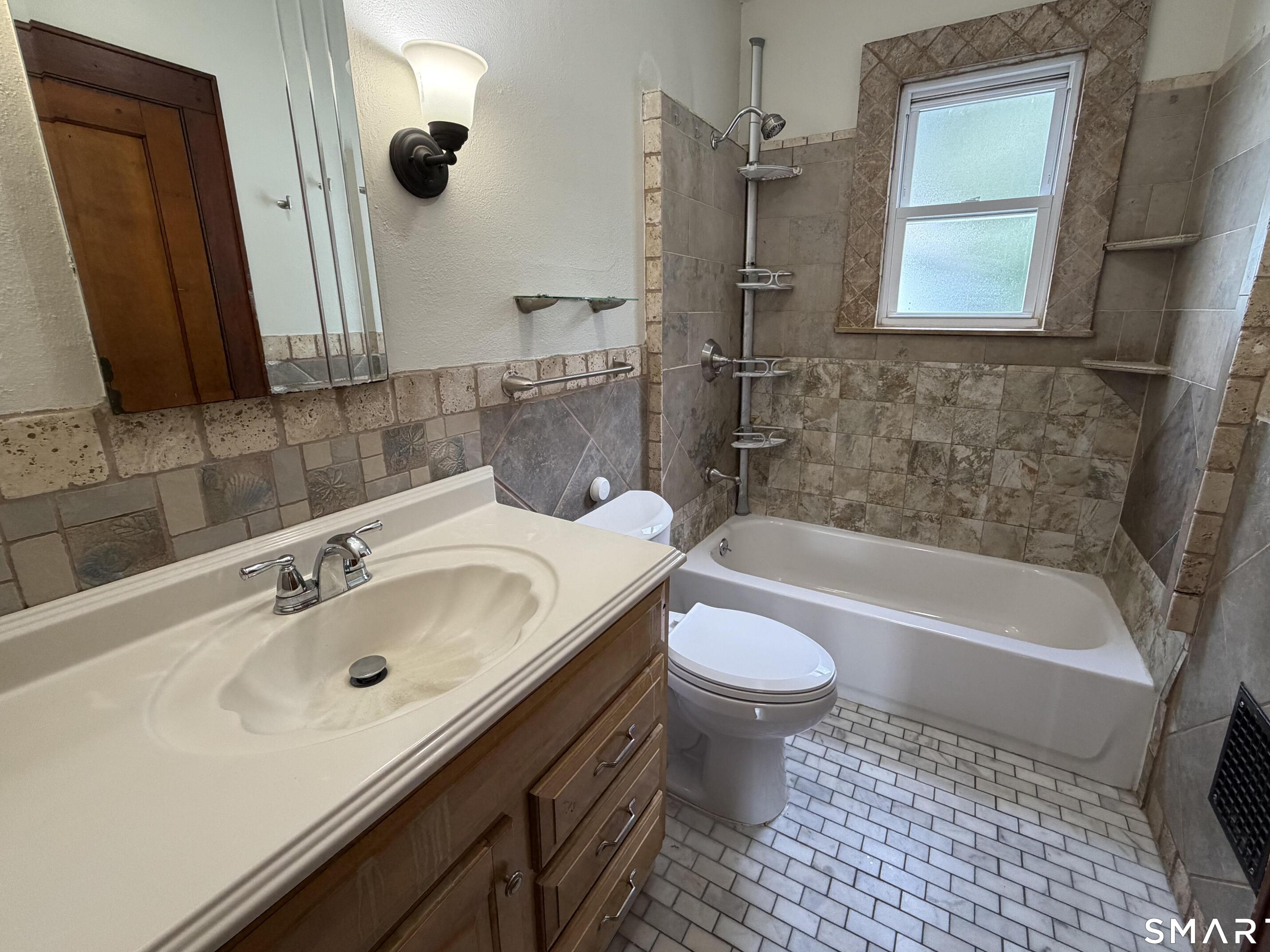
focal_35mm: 15
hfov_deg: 98.1
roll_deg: +0.4
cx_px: 667
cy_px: 444
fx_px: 550
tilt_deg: -13.6
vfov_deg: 81.6
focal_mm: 2.22
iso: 250
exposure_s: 1/120
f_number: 2.2
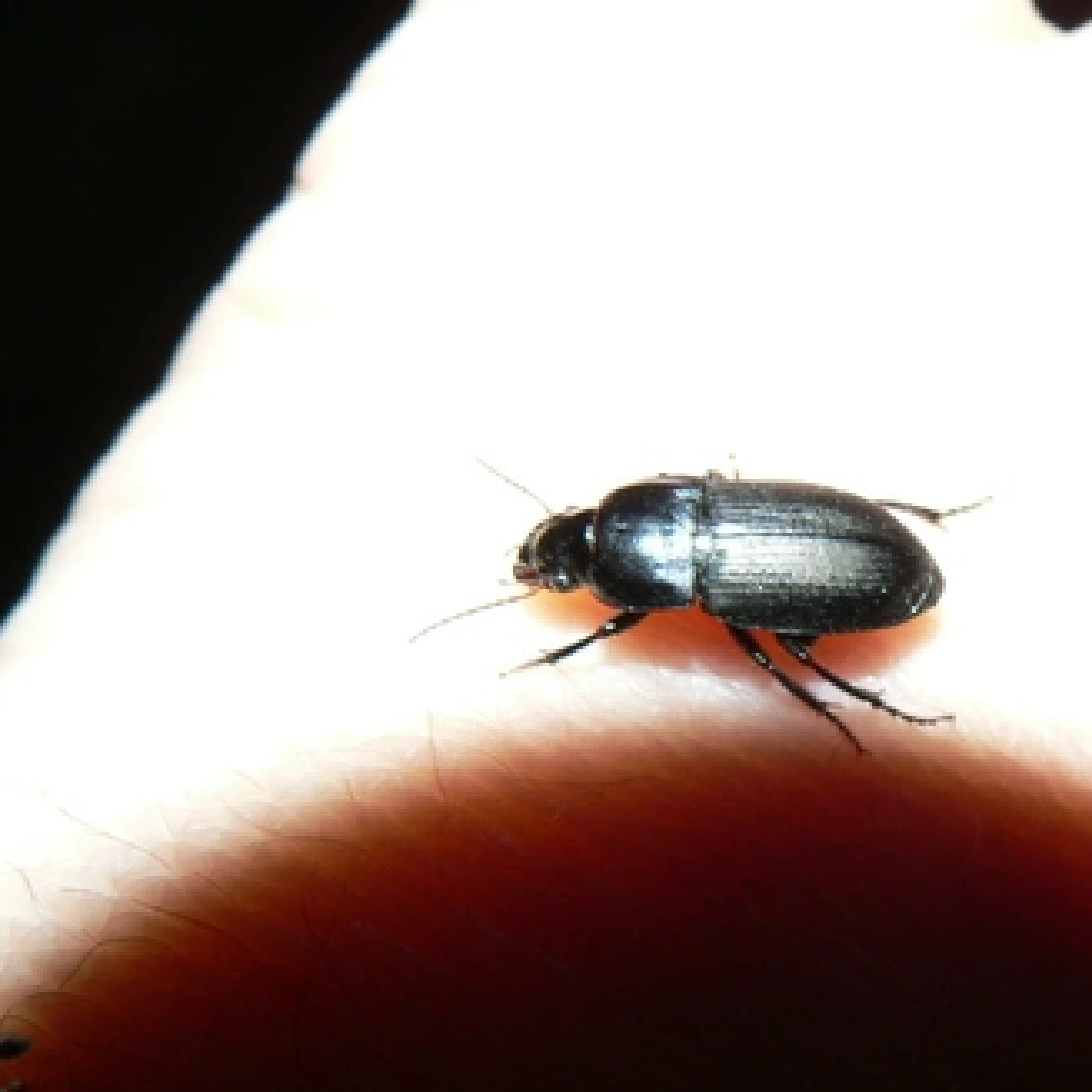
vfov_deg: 27.4
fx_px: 2213
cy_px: 796
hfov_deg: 27.1
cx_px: 909
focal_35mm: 62
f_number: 4
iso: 100
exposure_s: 1/60
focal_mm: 6
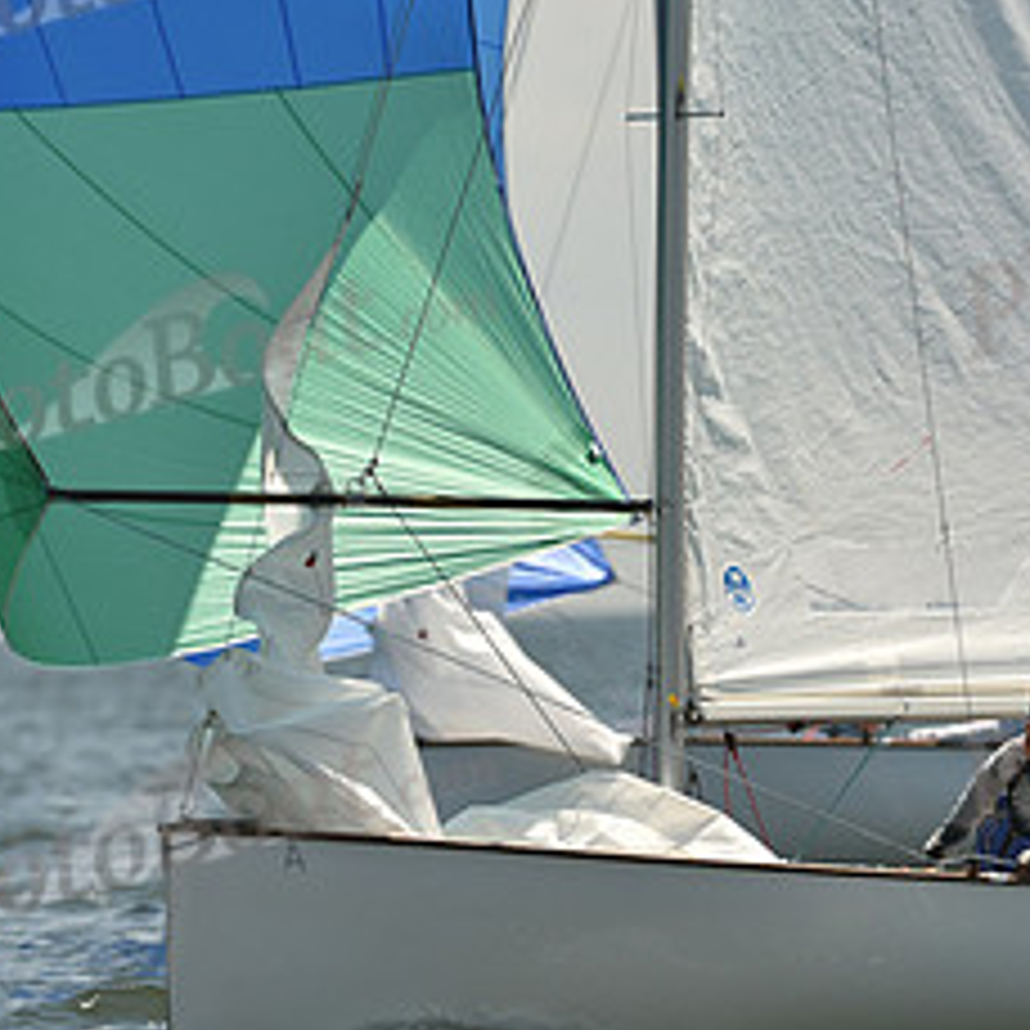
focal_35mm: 733
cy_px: 537
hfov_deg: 2.4
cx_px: 733
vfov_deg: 2.4
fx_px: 24676
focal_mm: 340
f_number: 5
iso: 250
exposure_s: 1/2000
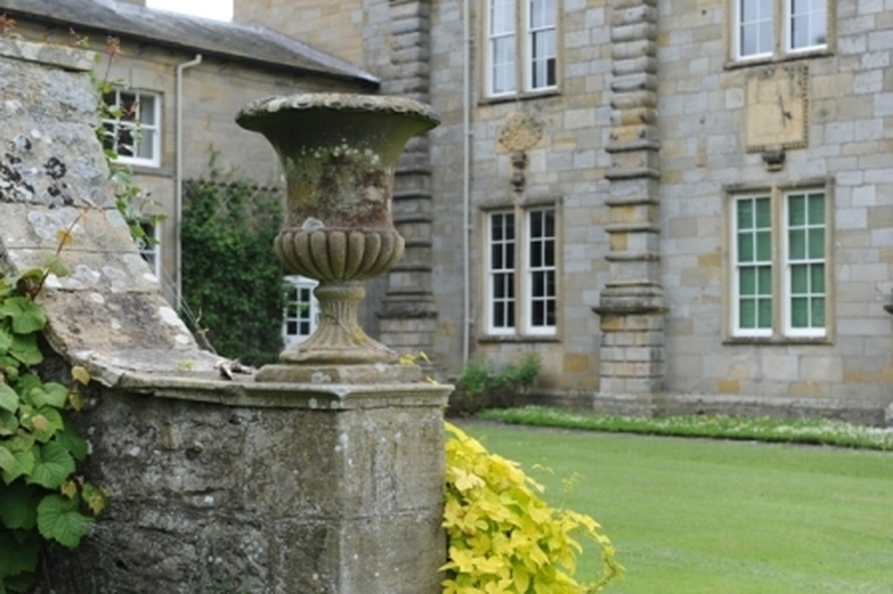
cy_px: 297
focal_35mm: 62
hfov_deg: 32.4
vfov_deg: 21.9
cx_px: 446
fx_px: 1537
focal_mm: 62
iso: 250
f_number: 5.6
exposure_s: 1/200
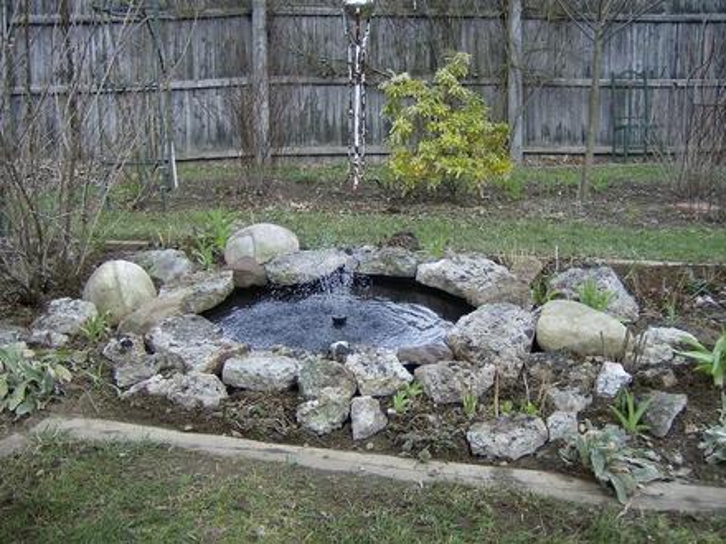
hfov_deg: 51.4
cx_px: 363
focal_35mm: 36
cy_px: 272
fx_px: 755
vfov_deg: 39.7
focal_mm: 6
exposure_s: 1/342
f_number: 2.8
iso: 100
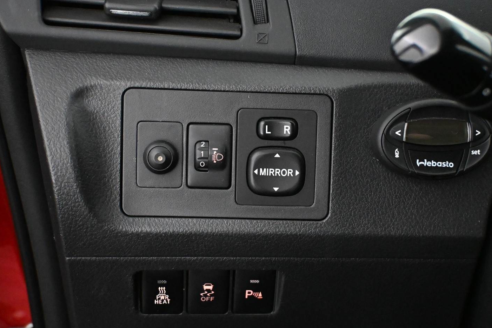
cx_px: 261
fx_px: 723
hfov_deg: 37.6
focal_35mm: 53
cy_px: 172
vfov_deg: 25.6
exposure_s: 1/60
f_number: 4.8
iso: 10000
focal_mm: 30.5
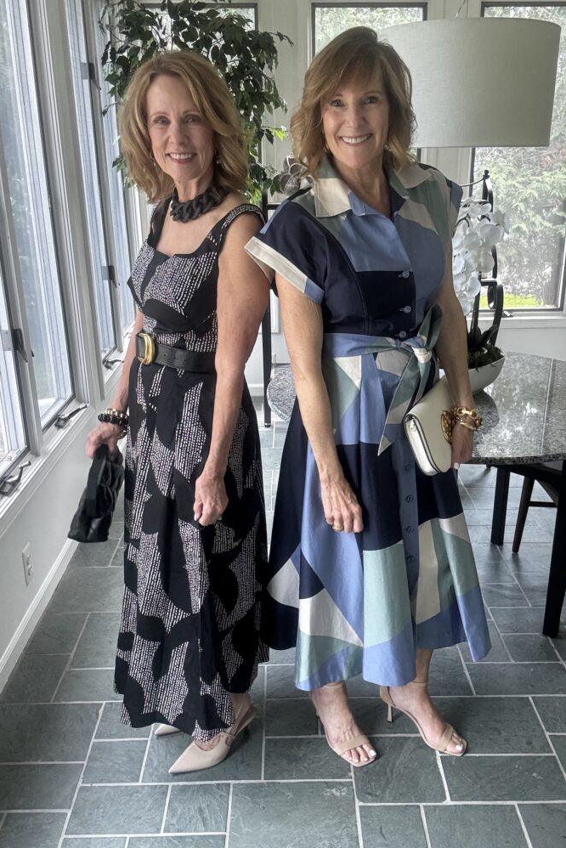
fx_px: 754
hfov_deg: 41.1
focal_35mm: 32
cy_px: 421
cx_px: 301
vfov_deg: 58.7
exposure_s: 1/60
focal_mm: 2.69
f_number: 1.9
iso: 100
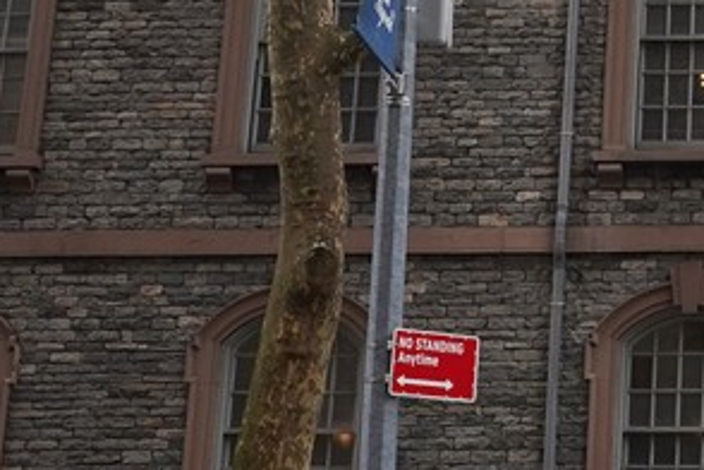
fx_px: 2659
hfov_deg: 14.1
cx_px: 1044
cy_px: -362
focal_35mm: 136
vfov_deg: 9.6
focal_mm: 20
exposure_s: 1/80
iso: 400
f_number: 13
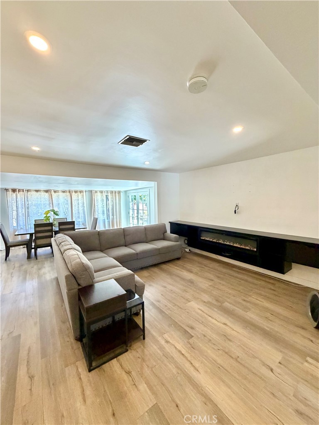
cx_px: 160
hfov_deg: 85.7
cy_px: 212
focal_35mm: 14
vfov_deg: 102.1
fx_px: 172
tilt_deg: -3.9
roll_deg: -0.2
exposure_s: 1/60
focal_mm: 2.22
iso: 500
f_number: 2.2
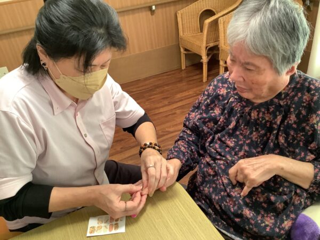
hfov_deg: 58.4
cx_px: 160
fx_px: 287
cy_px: 120
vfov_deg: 45.4
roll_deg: +5.2
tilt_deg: -31.5
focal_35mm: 31
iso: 160
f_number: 2.4
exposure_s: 1/60
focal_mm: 3.3
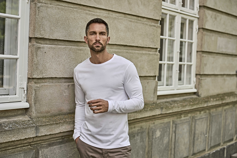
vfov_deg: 23.4
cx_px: 118
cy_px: 79
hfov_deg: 34.5
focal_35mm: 58
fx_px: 382
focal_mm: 58
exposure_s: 1/4000
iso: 1000
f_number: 2.8
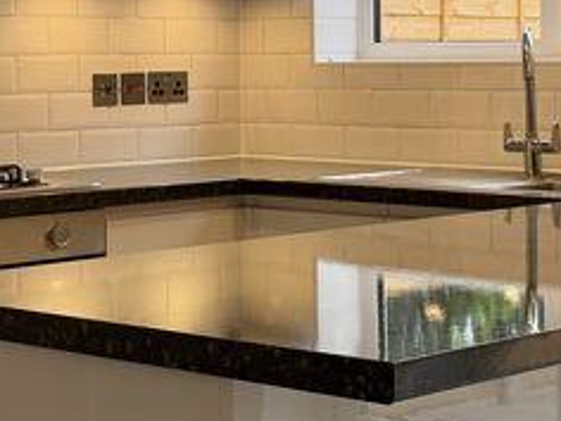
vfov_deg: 14.2
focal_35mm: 104
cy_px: 93
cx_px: 333
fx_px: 1685
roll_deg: +1.2
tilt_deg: -1.1
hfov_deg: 18.9
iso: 125
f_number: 1.78
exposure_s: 1/200
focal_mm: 6.76
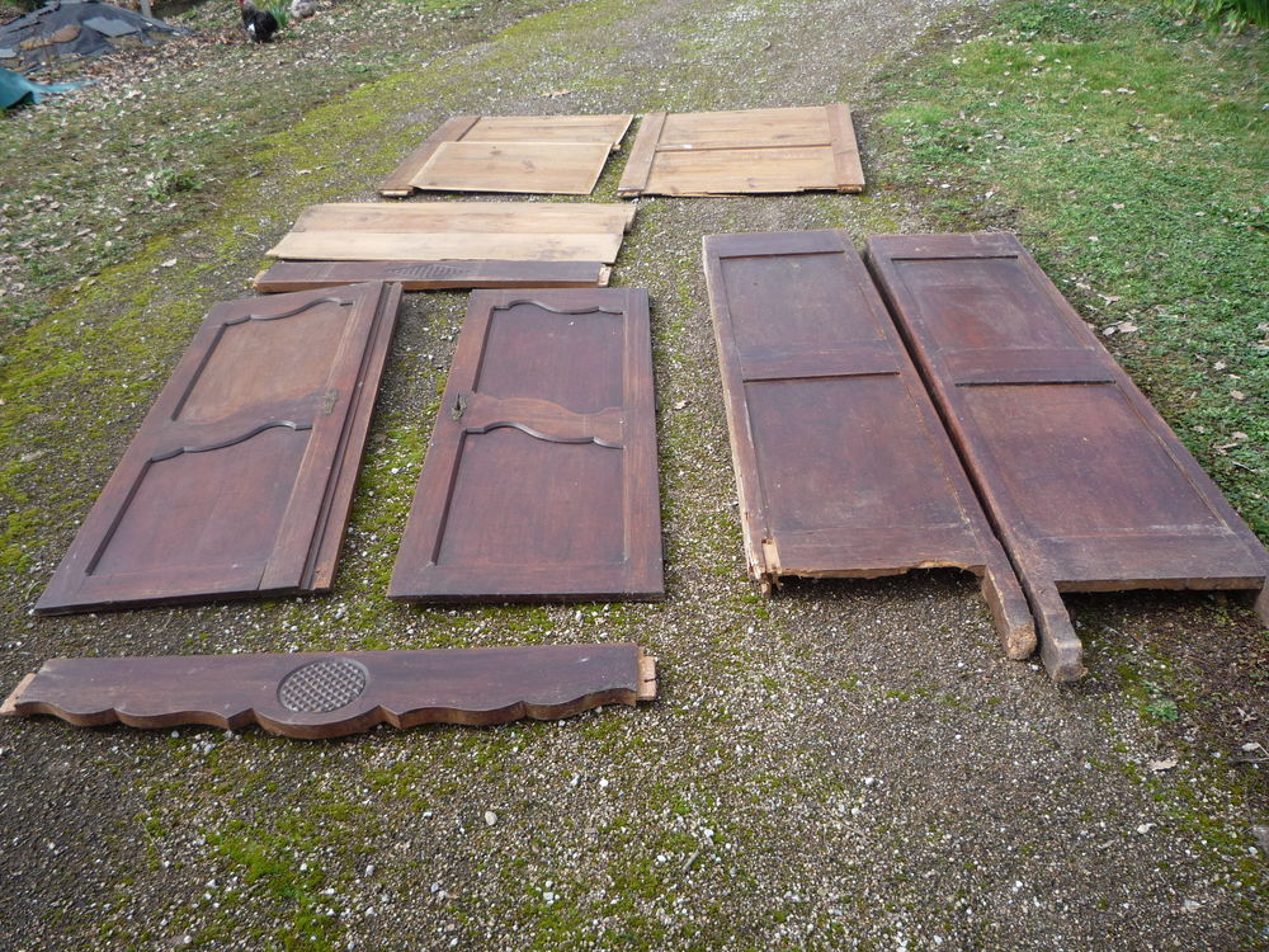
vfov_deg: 46.8
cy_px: 476
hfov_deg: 60.0
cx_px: 634
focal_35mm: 30
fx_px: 1100
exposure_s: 1/250
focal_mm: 5.2
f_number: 4
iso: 100
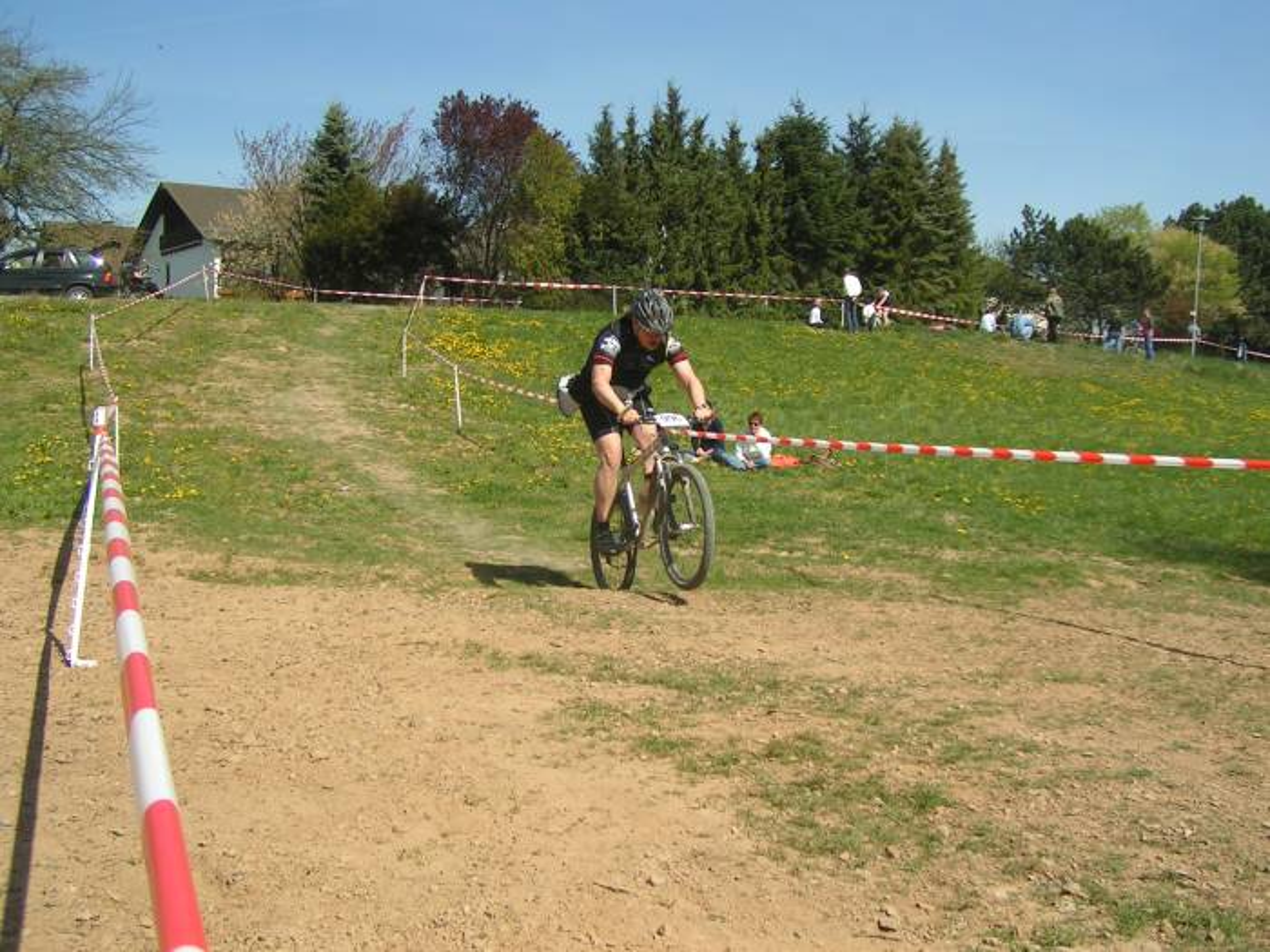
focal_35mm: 38
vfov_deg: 37.7
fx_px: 1394
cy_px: 476
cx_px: 635
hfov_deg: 49.0
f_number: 3.2
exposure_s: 1/1000
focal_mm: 5.8
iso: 50
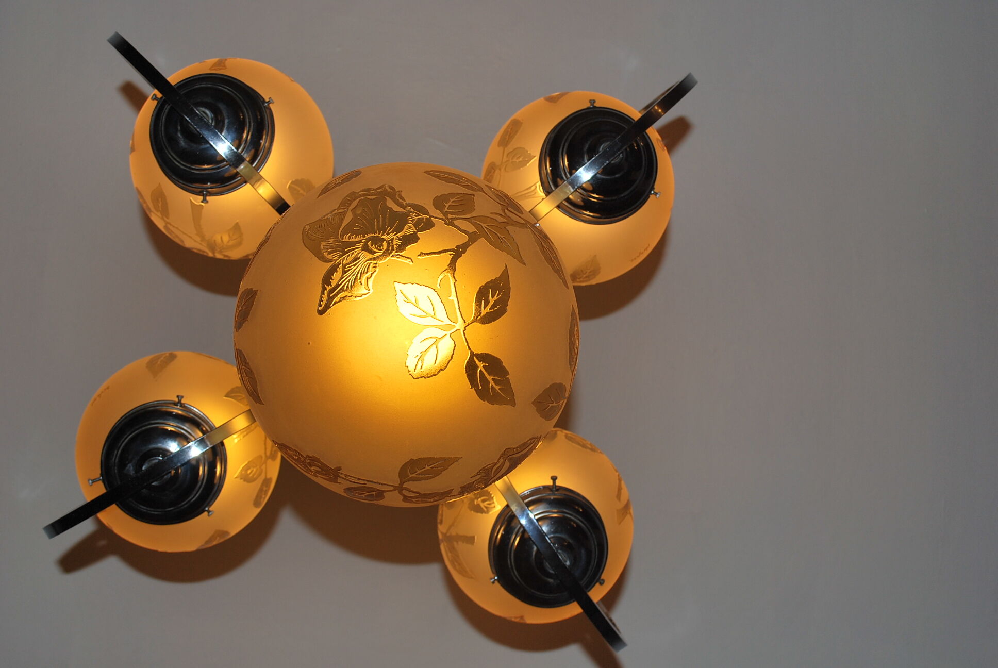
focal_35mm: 44
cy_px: 334
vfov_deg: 30.9
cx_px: 499
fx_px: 1207
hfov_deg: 44.9
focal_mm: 29
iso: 100
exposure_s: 1/200
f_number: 6.3
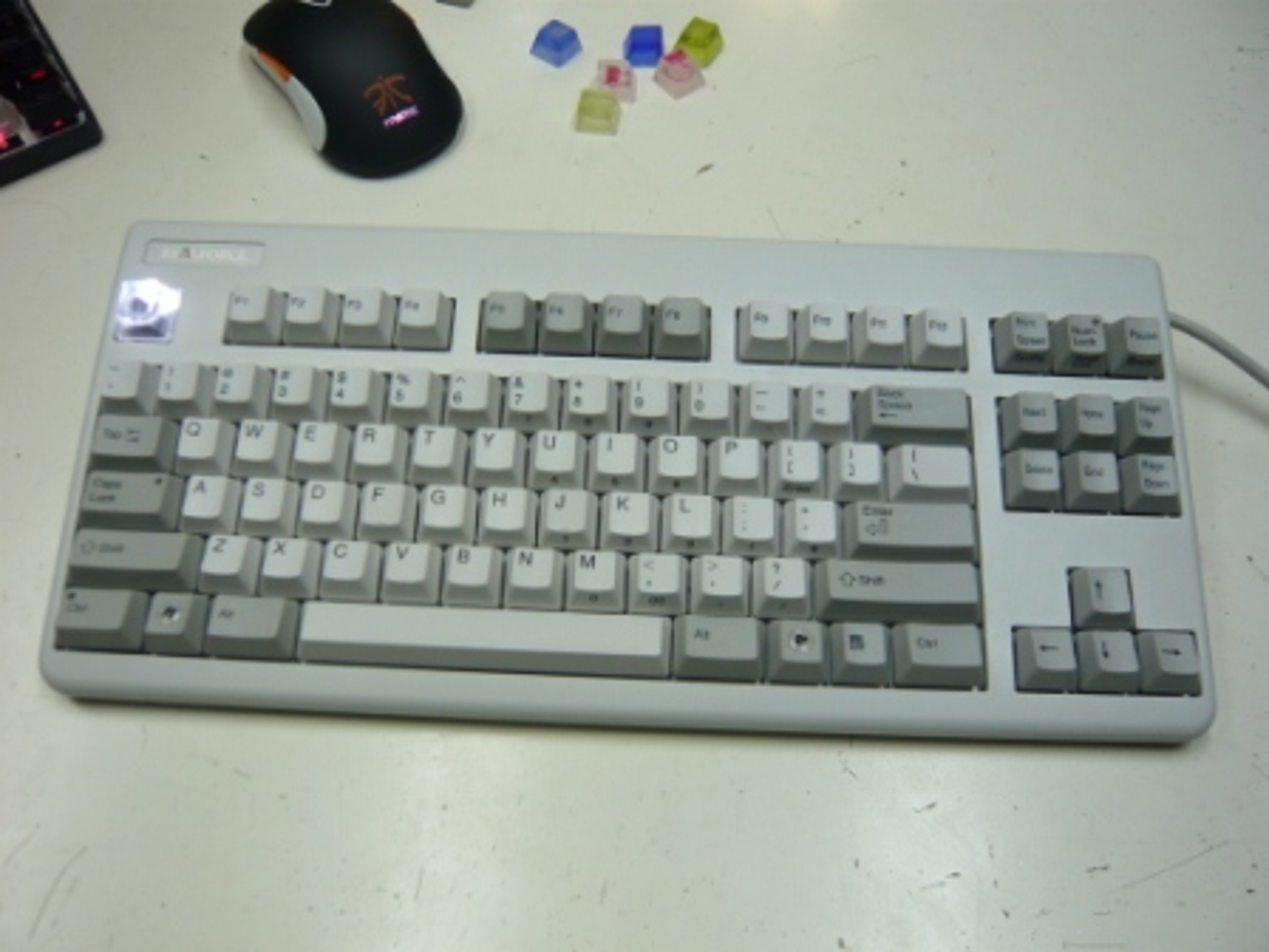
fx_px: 1026
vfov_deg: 49.7
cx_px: 634
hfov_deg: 63.4
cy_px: 476
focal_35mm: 28
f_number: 2.8
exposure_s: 1/50
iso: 100
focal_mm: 4.6
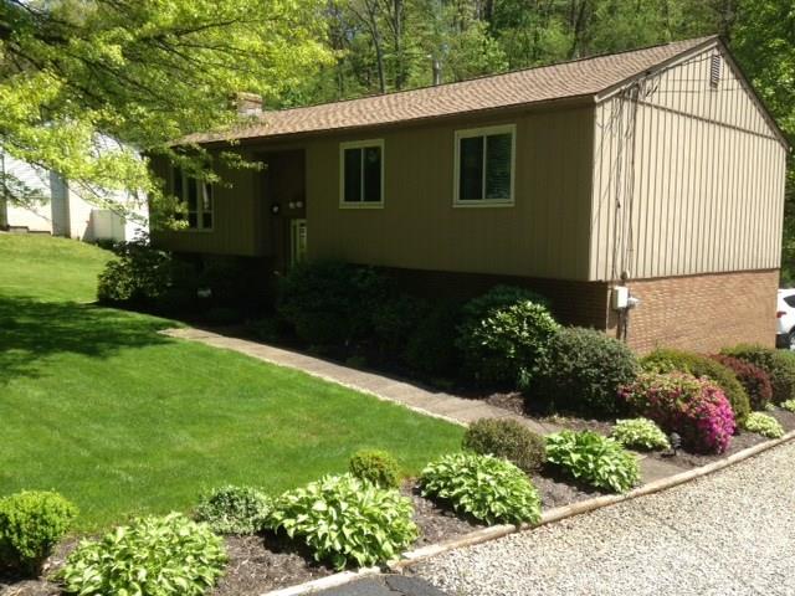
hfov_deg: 55.4
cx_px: 398
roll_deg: -0.2
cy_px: 298
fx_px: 758
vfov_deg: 42.9
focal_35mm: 33
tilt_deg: -2.6
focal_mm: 4.12
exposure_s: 1/609
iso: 50
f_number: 2.4
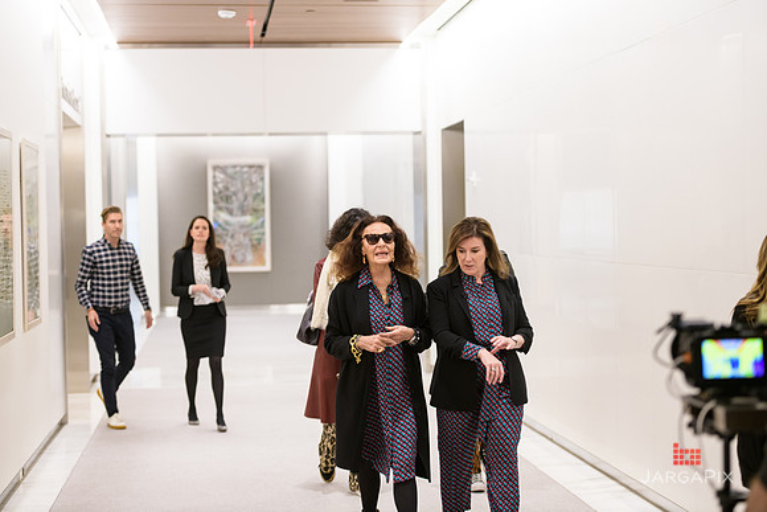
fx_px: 1492
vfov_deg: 19.5
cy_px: 256
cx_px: 384
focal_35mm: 70
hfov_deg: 28.8
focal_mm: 70
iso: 1600
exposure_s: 1/125
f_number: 3.2
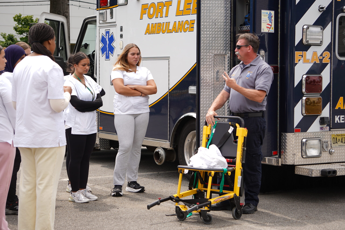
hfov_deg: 24.8
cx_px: 172
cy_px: 115
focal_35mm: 82
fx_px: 786
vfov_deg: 16.7
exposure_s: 1/320
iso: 80
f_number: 4.5
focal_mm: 55
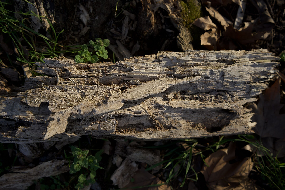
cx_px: 142
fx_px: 317
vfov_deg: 33.4
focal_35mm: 40
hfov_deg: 48.5
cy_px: 95
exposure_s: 1/800
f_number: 2.8
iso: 100
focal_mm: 40
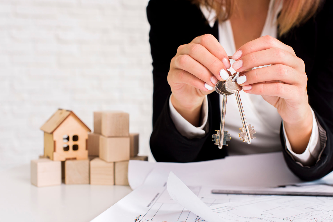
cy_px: 111
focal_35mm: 50
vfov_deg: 27.0
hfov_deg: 39.6
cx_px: 166
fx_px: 463
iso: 320
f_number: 5
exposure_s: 1/160
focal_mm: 50
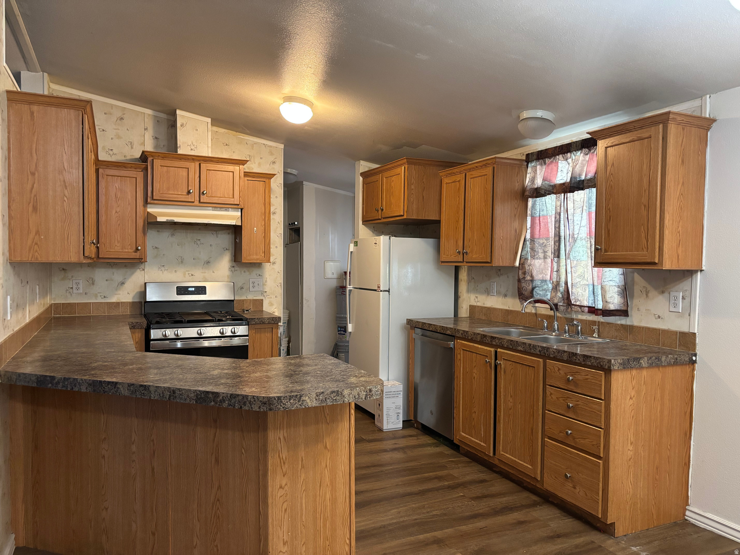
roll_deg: -0.6
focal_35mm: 26
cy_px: 278
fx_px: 556
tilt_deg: -2.2
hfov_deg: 67.3
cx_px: 370
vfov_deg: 53.1
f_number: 1.6
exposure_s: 1/60
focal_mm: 5.96
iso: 500
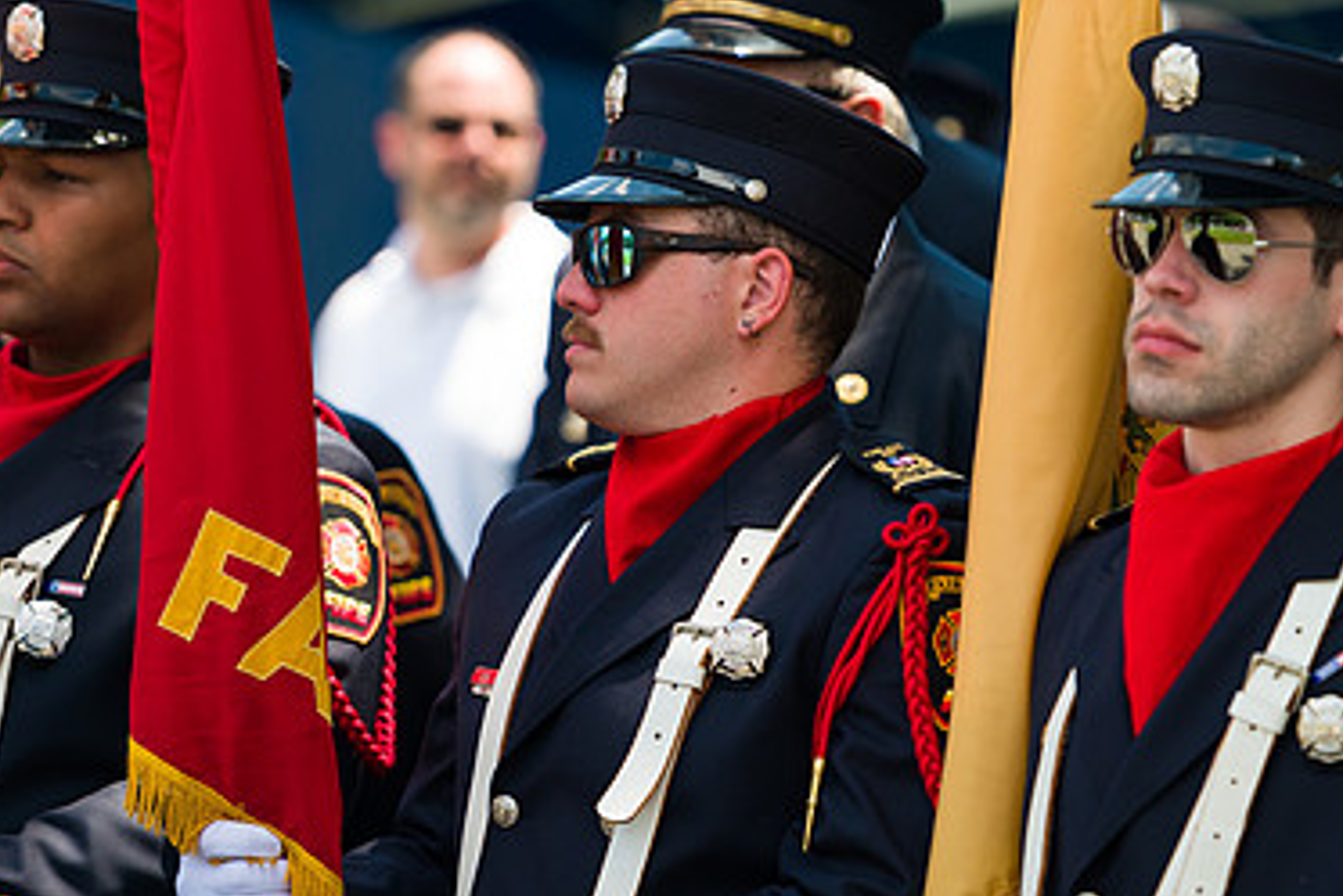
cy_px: 389
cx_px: 789
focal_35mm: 264
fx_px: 9852
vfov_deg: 5.2
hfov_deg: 7.8
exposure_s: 1/1000
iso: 200
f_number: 3.2
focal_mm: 170
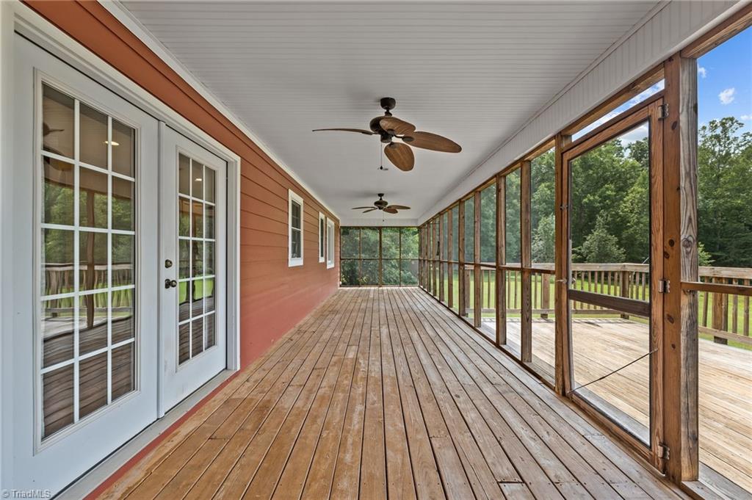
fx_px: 292
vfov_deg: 81.1
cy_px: 250
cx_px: 376
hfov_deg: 104.3
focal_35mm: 14
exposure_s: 1/15
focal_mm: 14
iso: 200
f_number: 7.1
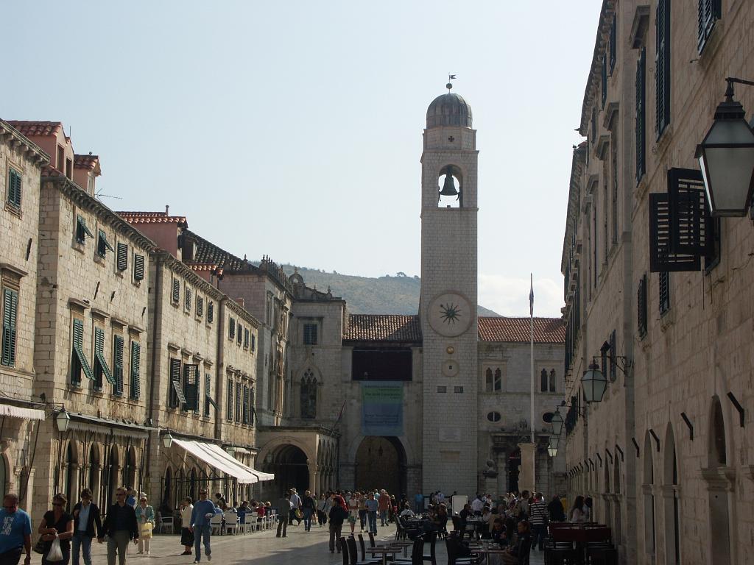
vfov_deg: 20.2
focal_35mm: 73
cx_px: 377
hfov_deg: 26.7
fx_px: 1590
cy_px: 282
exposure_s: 1/400
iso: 64
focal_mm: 18.79
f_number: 8
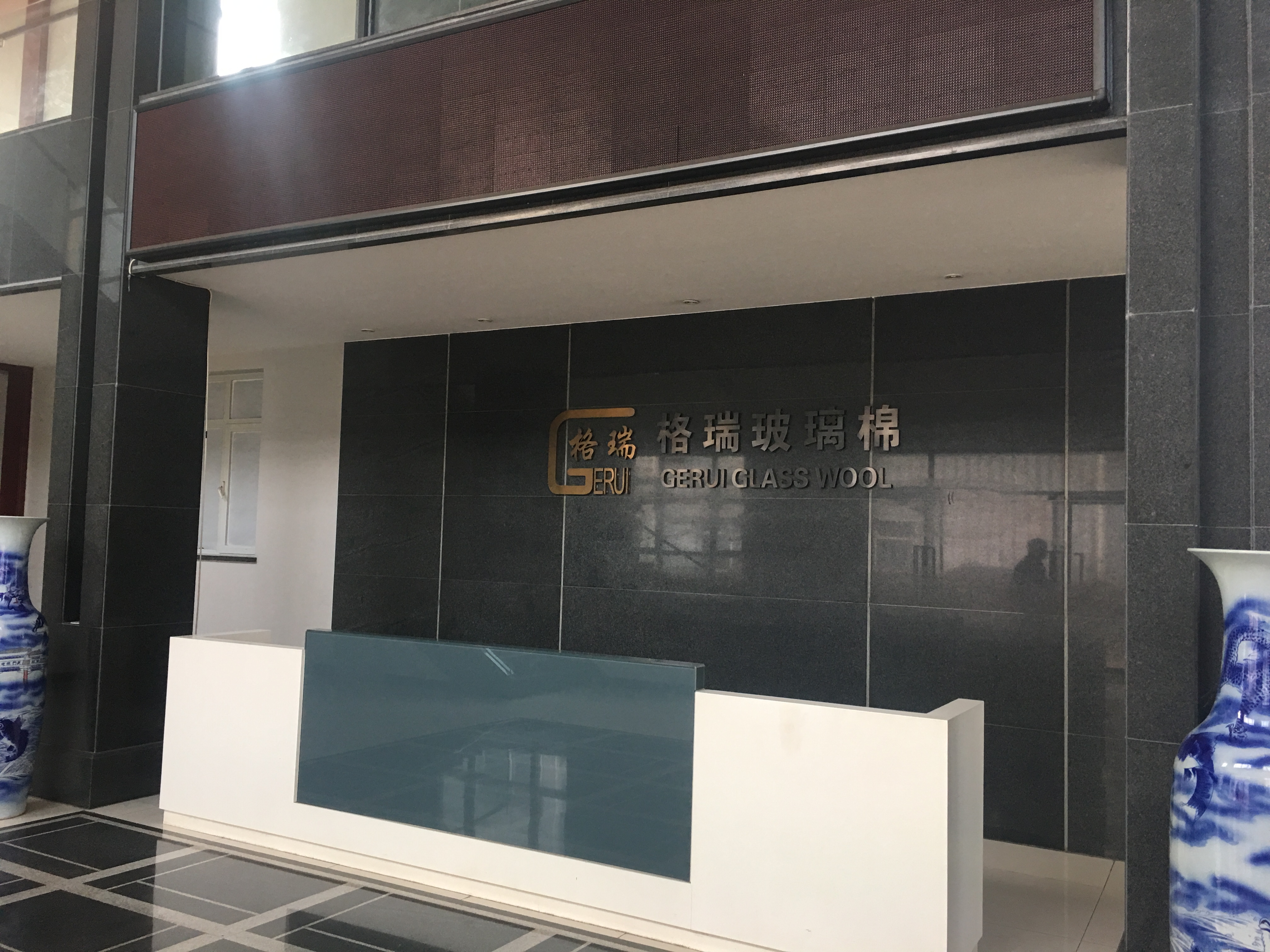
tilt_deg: +3.4
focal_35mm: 29
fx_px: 1064
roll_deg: -1.7
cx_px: 635
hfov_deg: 61.7
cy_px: 476
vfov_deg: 48.2
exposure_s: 1/17
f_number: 2.2
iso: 50
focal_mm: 4.15
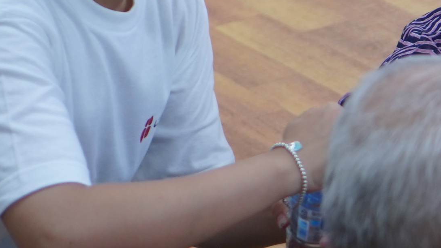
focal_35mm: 197
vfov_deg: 6.2
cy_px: 99
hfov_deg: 10.6
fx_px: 2304
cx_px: 644
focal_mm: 35
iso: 500
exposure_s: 1/125
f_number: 2.2
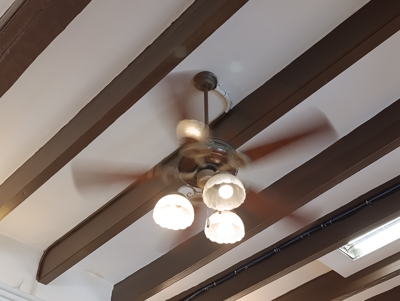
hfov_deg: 36.8
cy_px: 150
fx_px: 602
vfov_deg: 28.1
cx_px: 200
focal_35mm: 52
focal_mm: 6.11
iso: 800
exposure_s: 1/60
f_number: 1.7
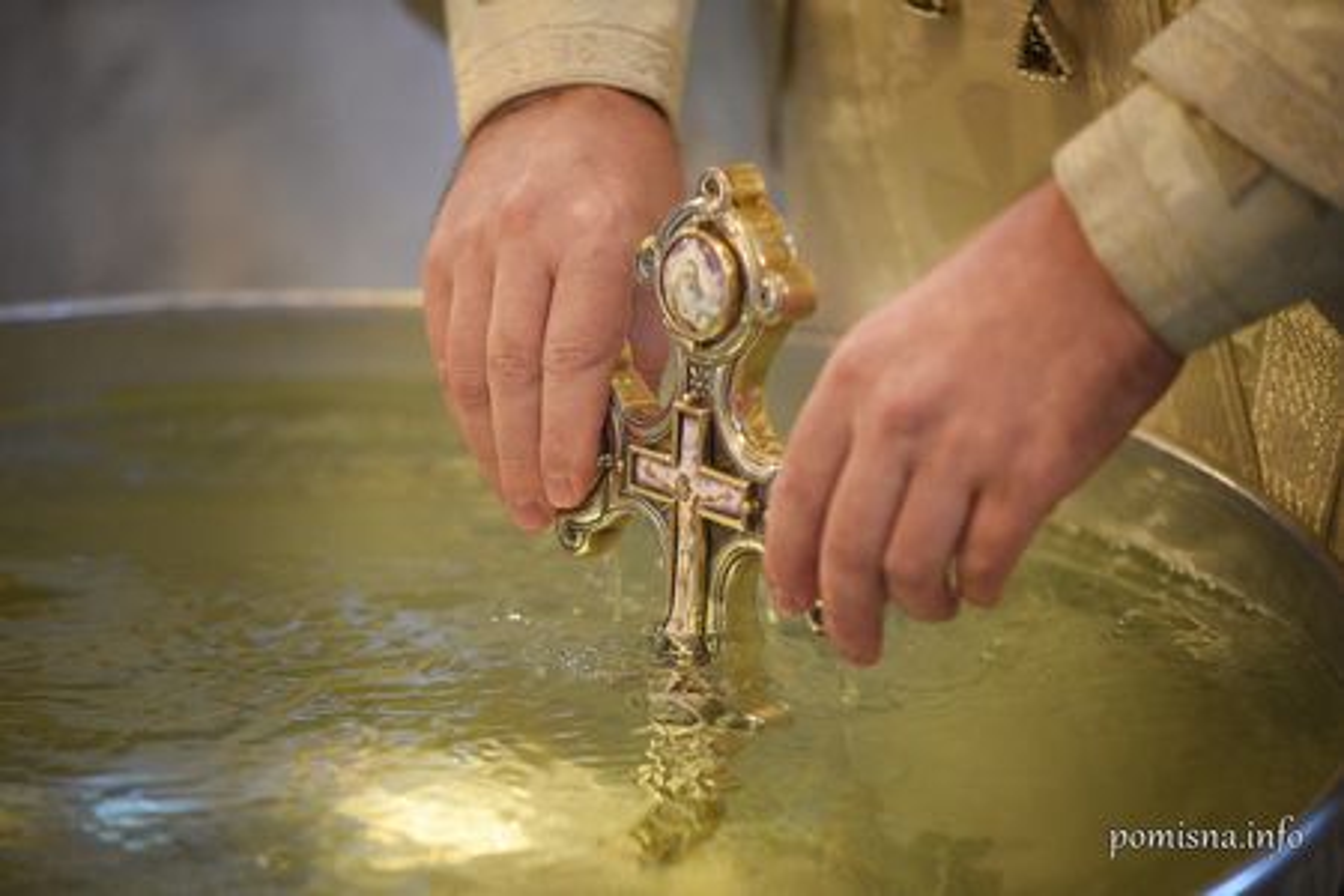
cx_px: 672
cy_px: 448
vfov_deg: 6.9
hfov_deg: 10.3
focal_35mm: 200
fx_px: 7466
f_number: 2.8
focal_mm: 200
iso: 4000
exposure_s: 1/100
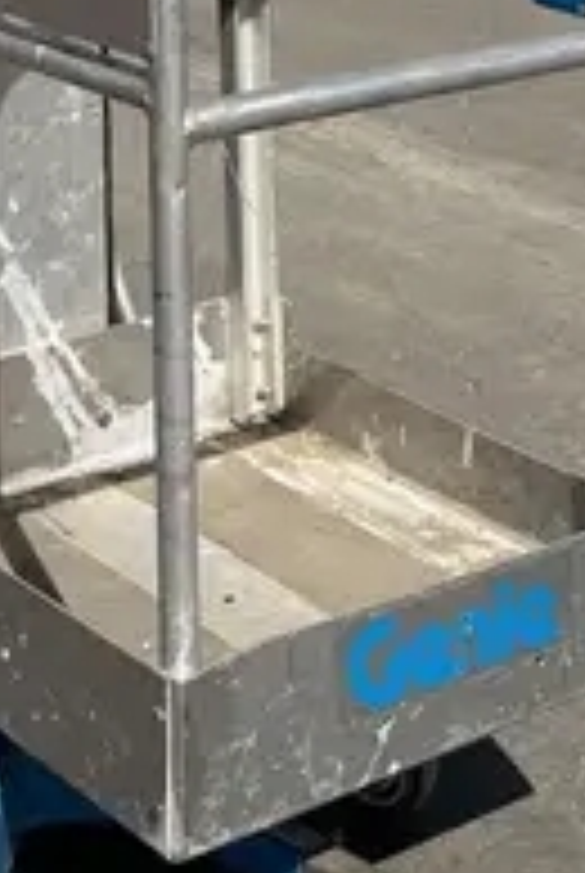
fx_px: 2477
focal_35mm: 102
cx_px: 58
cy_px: -493
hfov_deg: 13.4
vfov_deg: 17.6
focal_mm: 5.7
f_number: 1.5
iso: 50
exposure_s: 1/6211
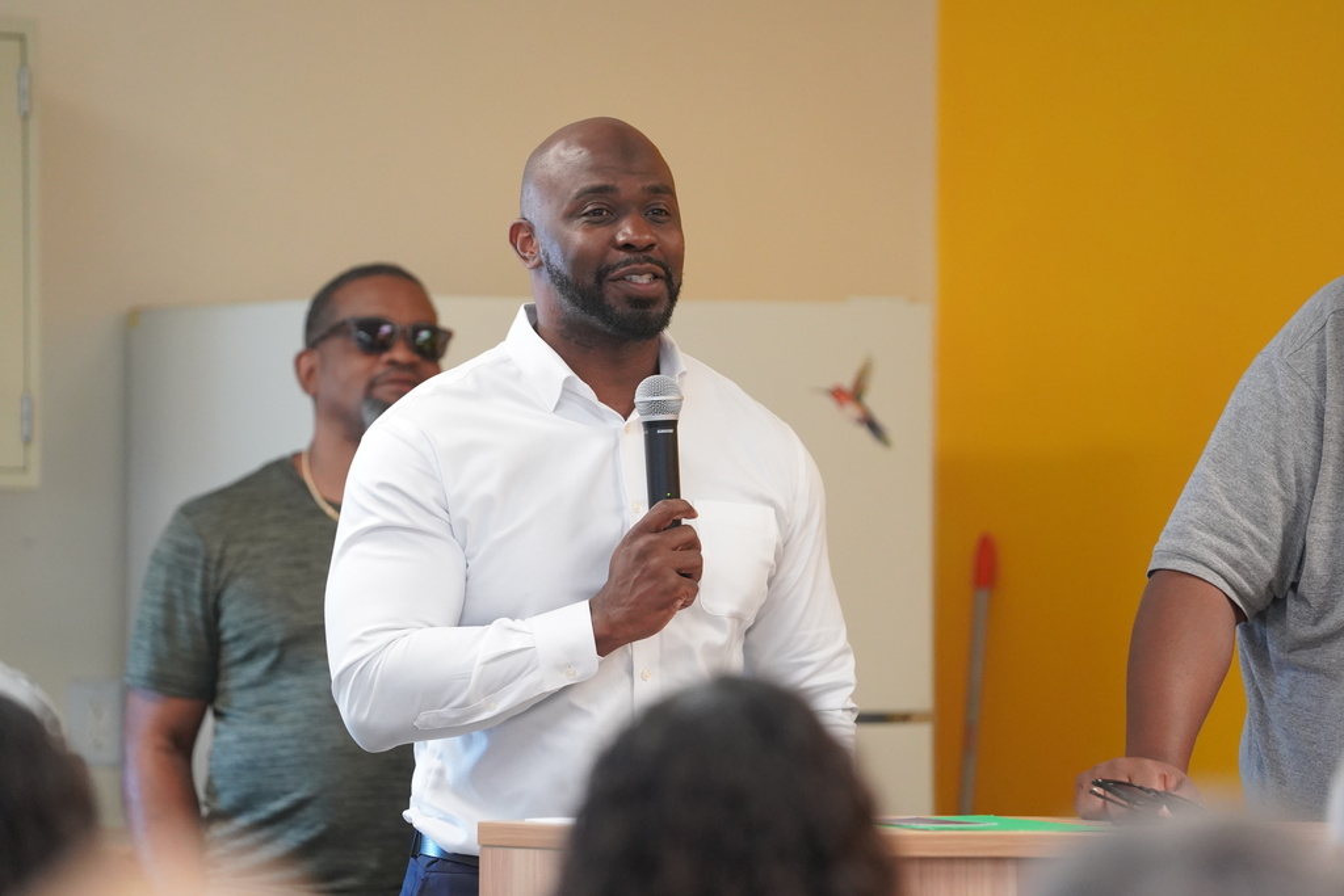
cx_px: 672
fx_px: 7393
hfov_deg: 10.4
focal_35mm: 198
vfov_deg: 6.9
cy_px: 448
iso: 6400
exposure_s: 1/200
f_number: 4
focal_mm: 198
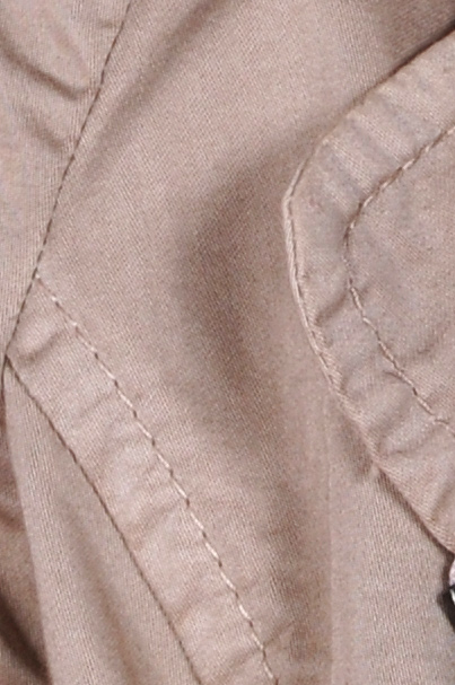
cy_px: -1661
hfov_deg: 1.0
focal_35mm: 1378
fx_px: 26197
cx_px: 1310
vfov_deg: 1.5
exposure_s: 1/125
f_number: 13
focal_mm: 130
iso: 200
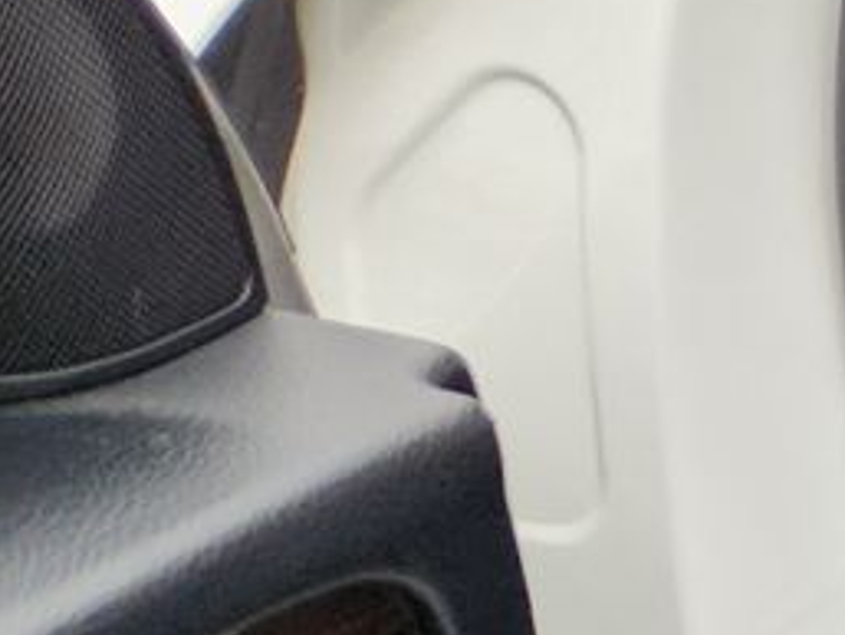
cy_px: 1135
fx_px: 3492
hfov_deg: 10.0
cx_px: 2597
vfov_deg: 9.9
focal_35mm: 143
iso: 64
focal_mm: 5.4
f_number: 1.8
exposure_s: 1/180
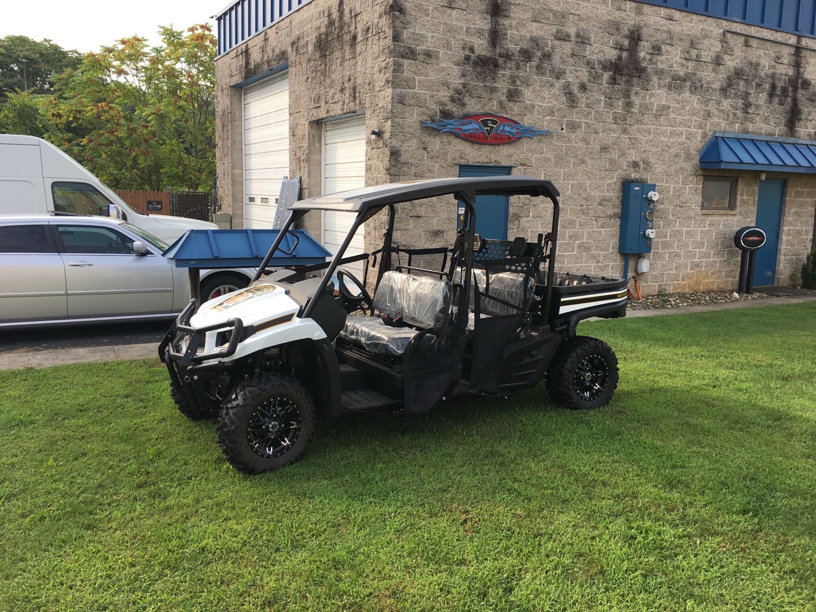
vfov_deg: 48.2
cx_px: 408
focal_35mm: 29
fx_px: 684
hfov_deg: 61.7
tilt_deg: -8.0
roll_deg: -1.6
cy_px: 306
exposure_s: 1/610
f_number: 2.2
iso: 25
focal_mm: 4.15
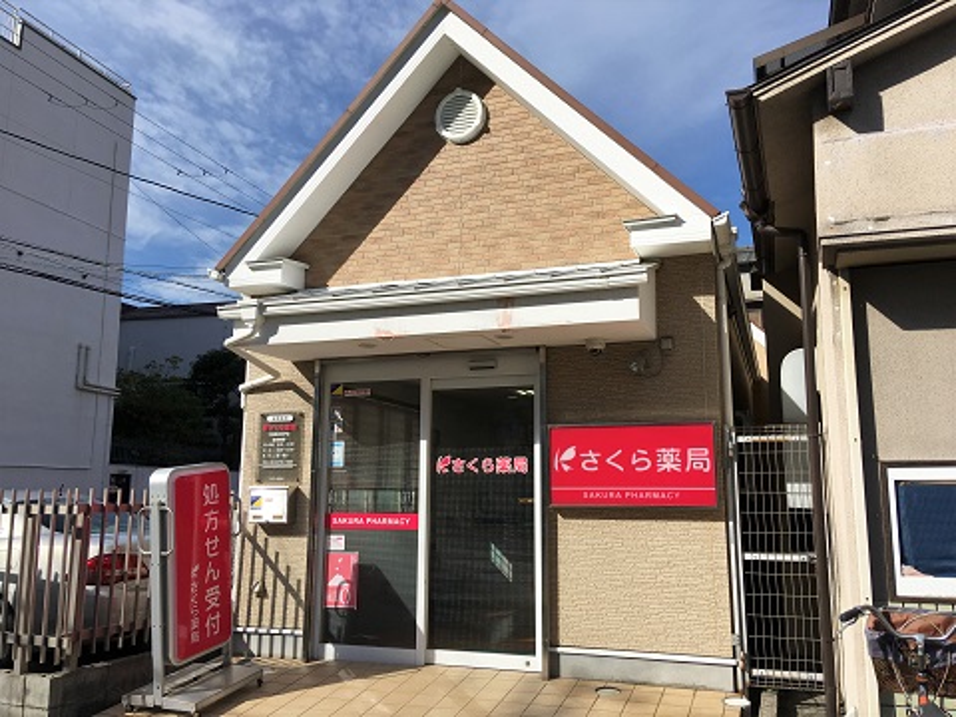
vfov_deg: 48.2
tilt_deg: +7.6
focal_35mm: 29
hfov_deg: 61.7
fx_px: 801
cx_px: 478
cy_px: 358
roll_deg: -0.5
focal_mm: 4.15
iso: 25
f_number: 2.2
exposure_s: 1/2137
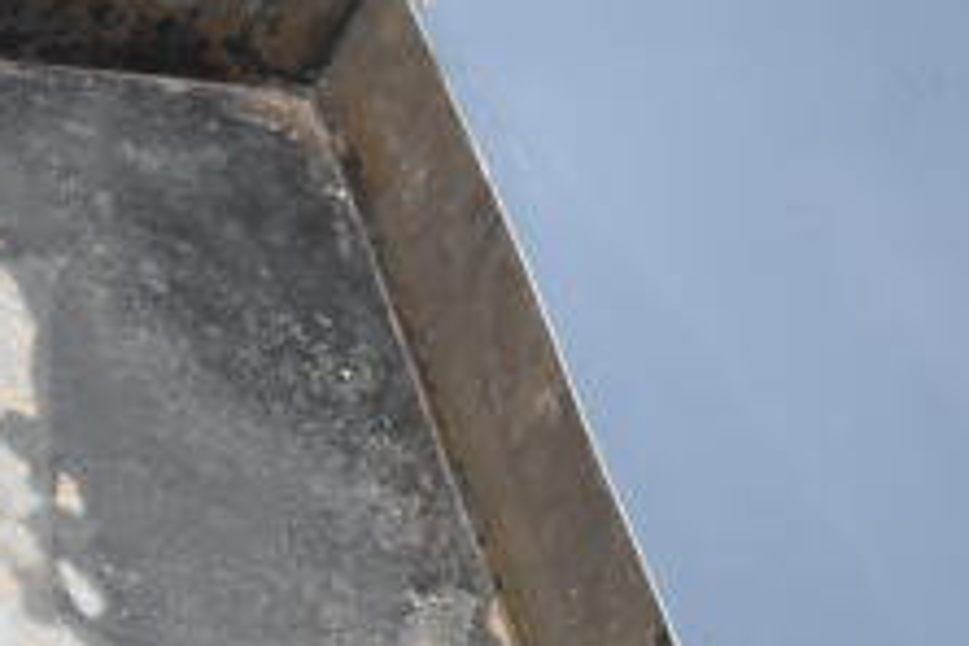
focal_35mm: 107
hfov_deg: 17.7
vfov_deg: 12.7
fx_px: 2880
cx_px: -327
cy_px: 605
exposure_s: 1/80
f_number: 4.5
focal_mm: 26
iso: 1600
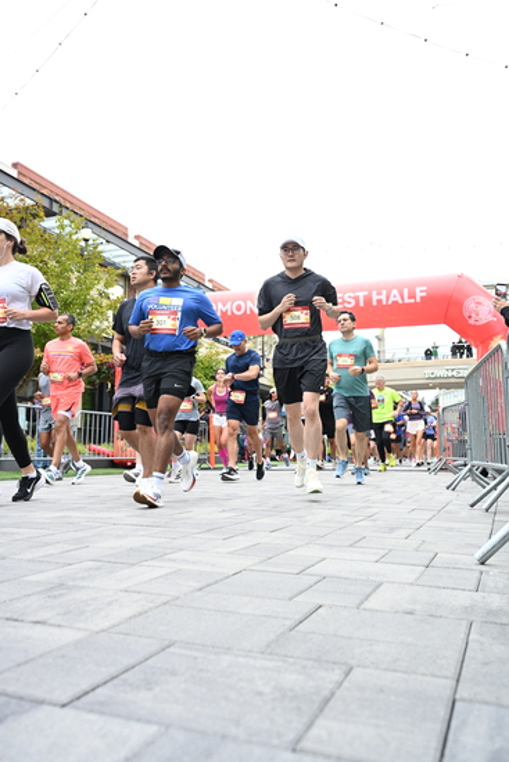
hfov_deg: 43.0
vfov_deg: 61.1
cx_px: 254
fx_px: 646
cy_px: 381
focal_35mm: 30
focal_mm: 30.5
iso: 2000
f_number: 4
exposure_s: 1/640
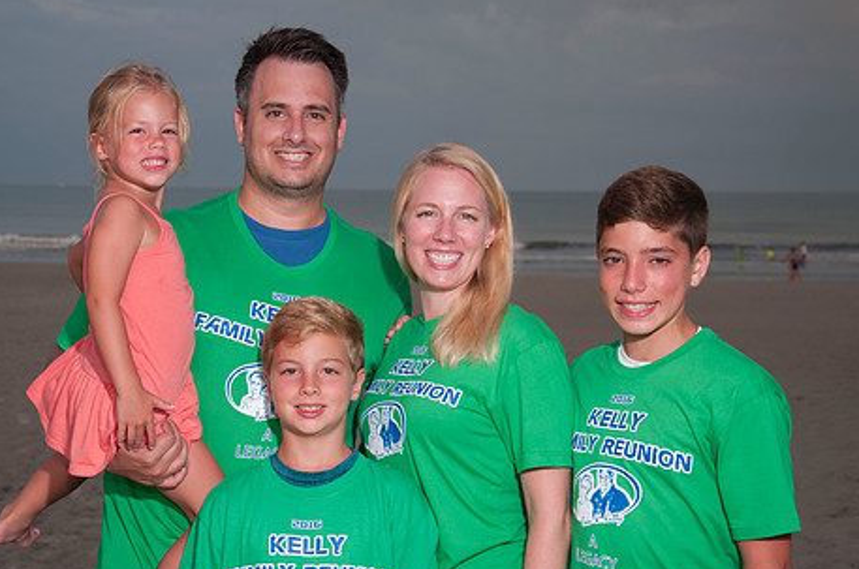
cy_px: 324
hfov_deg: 25.3
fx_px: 1906
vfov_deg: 17.0
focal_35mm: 80
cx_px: 327
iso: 100
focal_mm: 42
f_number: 5.6
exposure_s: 1/160
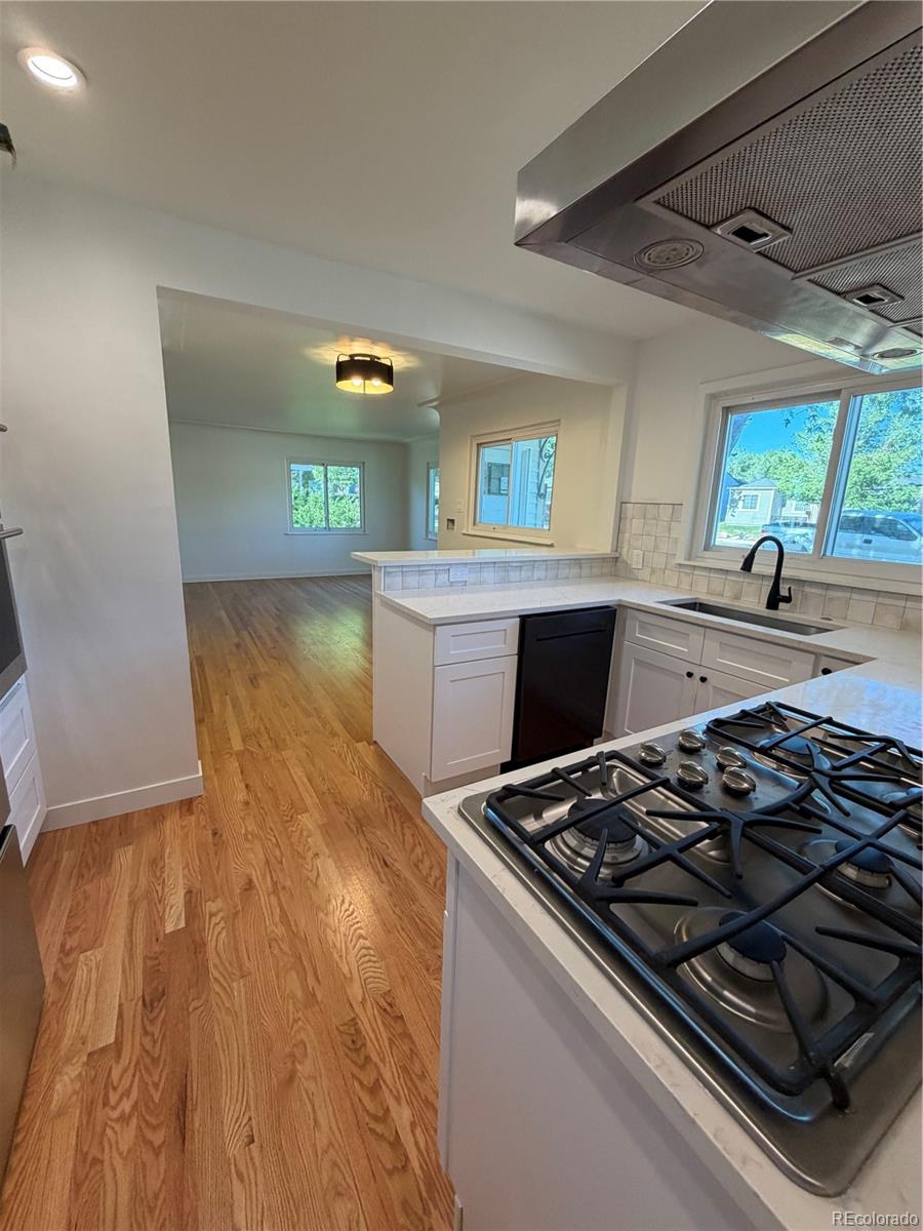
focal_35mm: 14
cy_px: 616
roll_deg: -1.7
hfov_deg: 85.7
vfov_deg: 102.1
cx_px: 462
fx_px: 498
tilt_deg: -12.3
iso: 160
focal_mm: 2.22
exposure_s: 1/120
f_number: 2.2
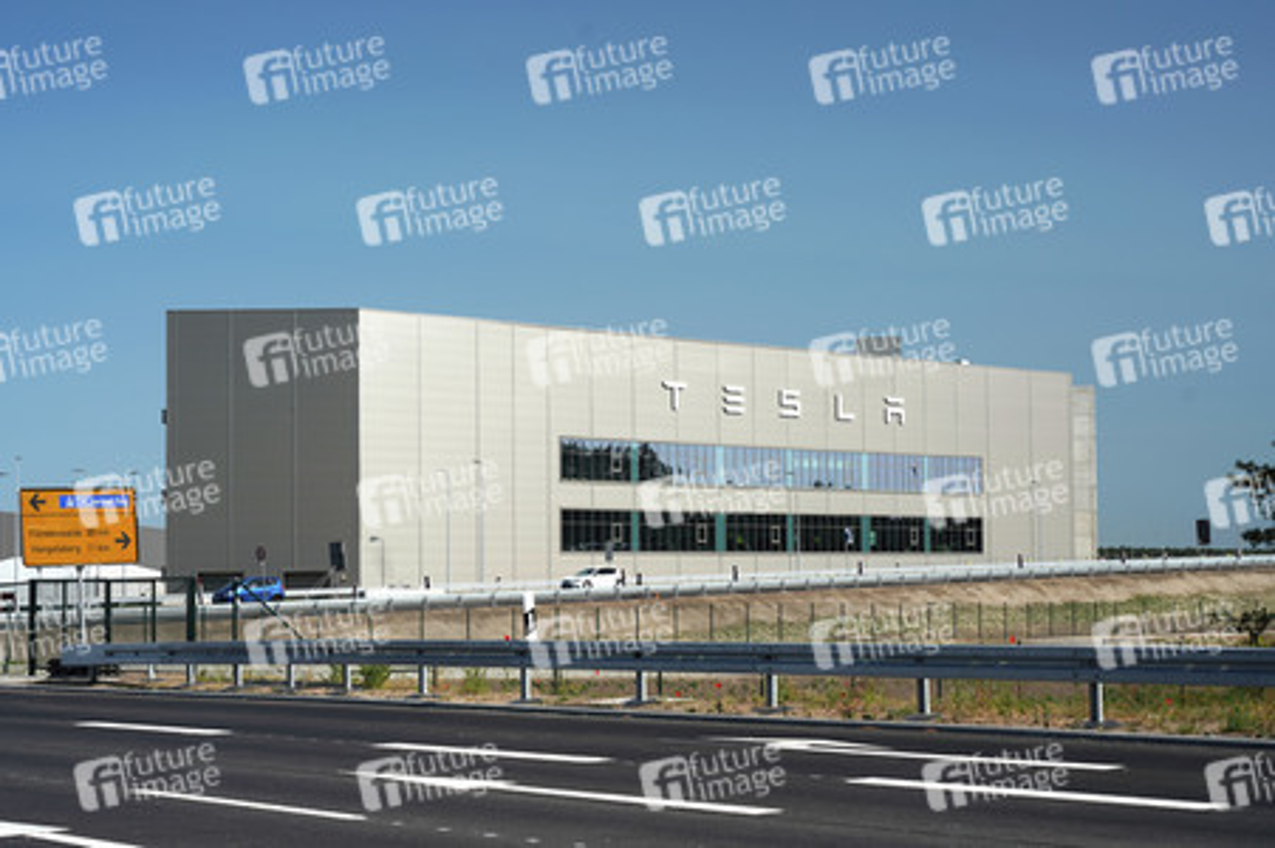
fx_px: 1946
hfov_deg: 36.3
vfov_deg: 24.6
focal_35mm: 55
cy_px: 424
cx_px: 638
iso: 100
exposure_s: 1/160
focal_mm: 55
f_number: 8
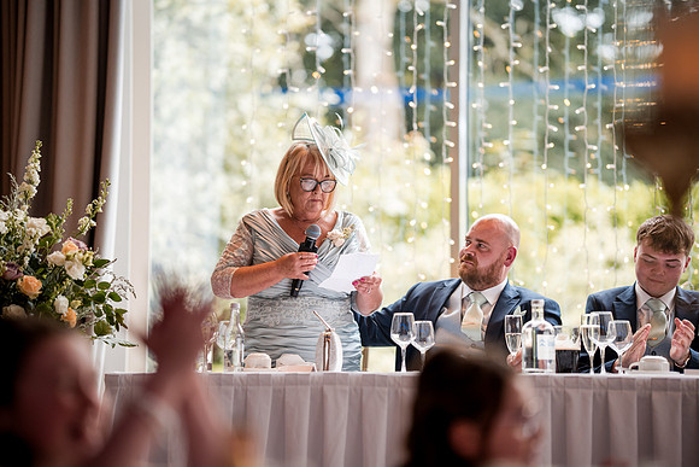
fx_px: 1651
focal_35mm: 85
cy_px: 234
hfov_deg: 23.9
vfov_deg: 16.1
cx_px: 350
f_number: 1.4
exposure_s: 1/500
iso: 400
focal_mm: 85
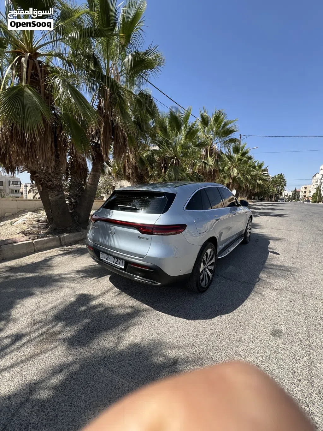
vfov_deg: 106.2
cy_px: 216
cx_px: 162
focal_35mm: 13
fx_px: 162
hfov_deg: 89.9
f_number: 1.8
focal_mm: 1.57
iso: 32
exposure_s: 1/834
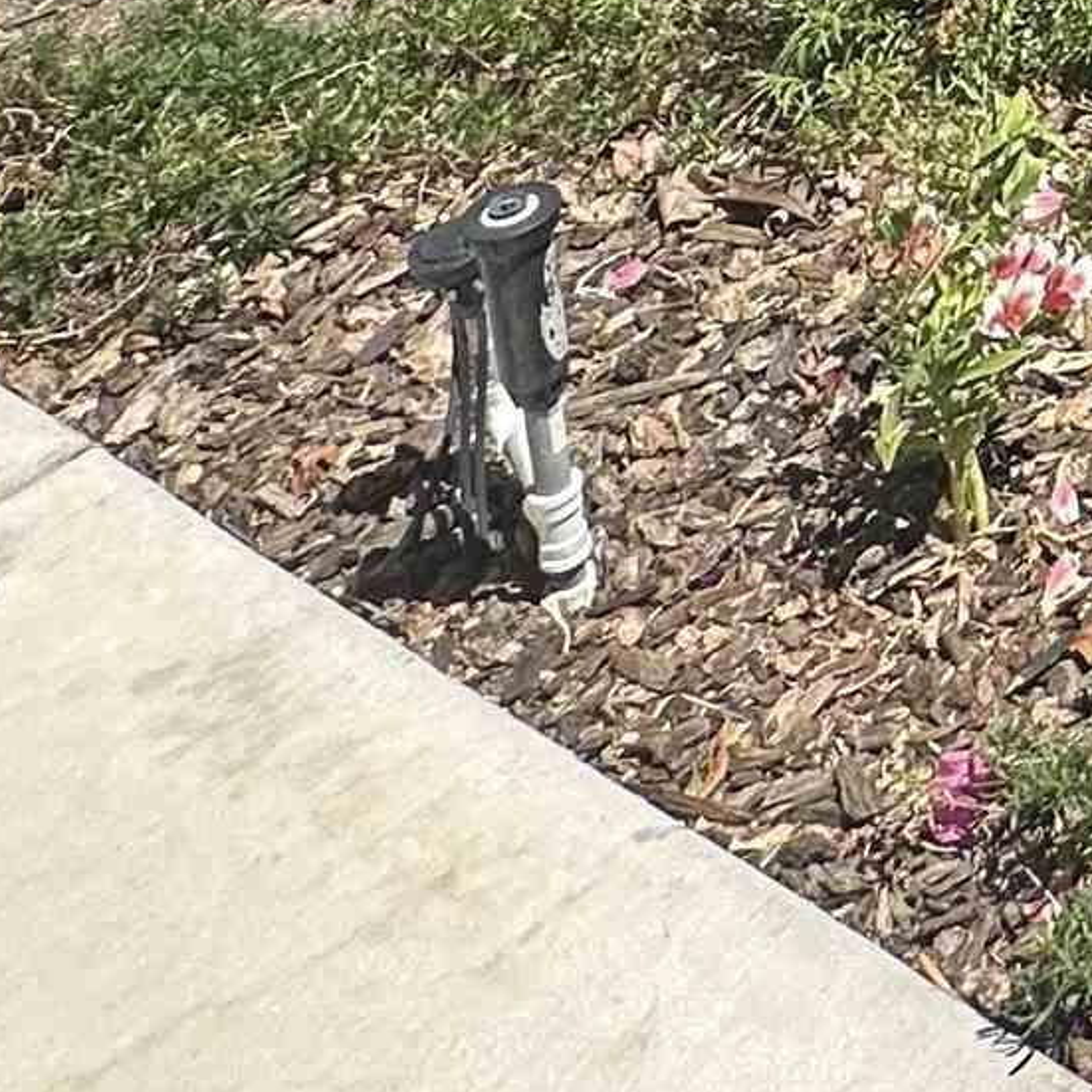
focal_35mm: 69
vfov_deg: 19.0
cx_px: 2289
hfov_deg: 17.0
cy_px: -886
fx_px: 2463
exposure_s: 1/1195
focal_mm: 2.22
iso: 50
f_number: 2.2
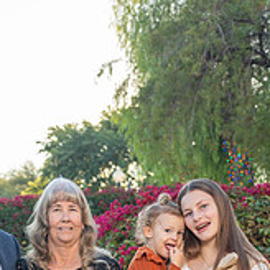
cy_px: 354
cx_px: 49
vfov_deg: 16.7
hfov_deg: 17.6
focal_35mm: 98
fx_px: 865
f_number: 4
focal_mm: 42
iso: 160
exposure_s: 1/200
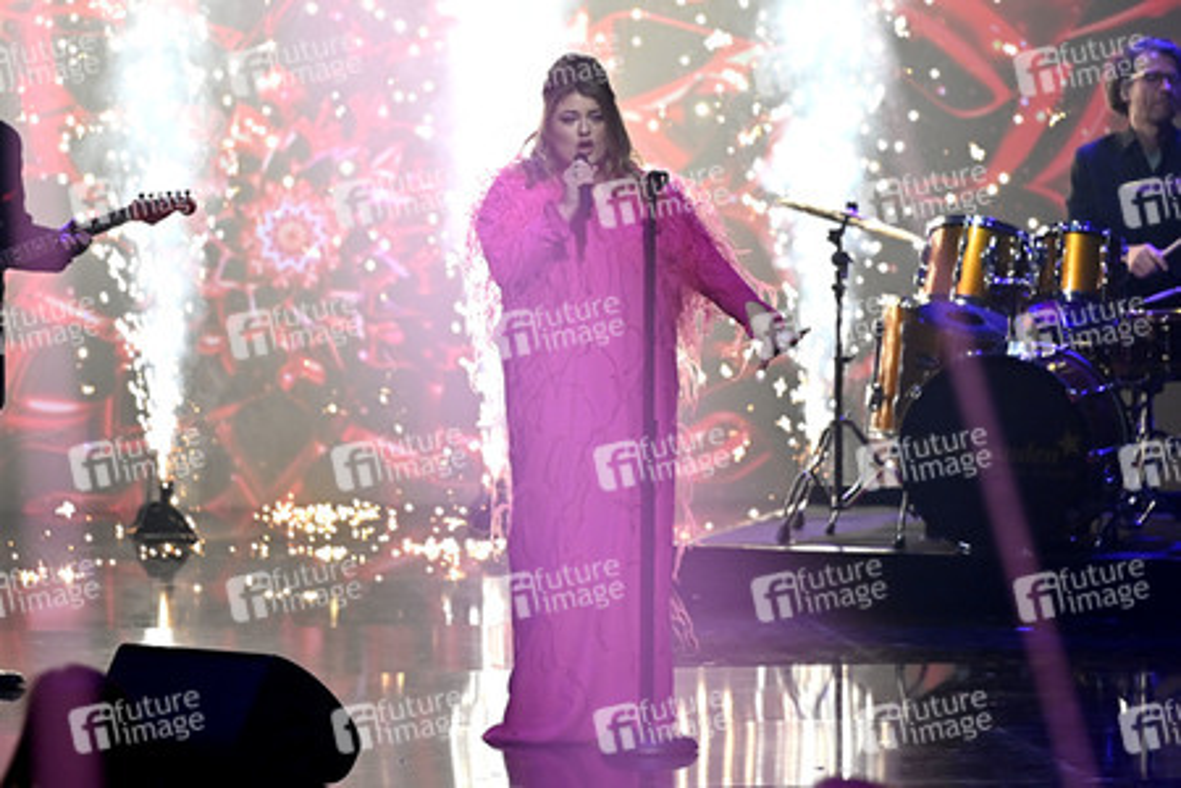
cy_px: 394
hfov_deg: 10.3
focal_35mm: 200
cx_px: 590
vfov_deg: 6.9
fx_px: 6561
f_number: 2.8
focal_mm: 200
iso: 2000
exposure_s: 1/500
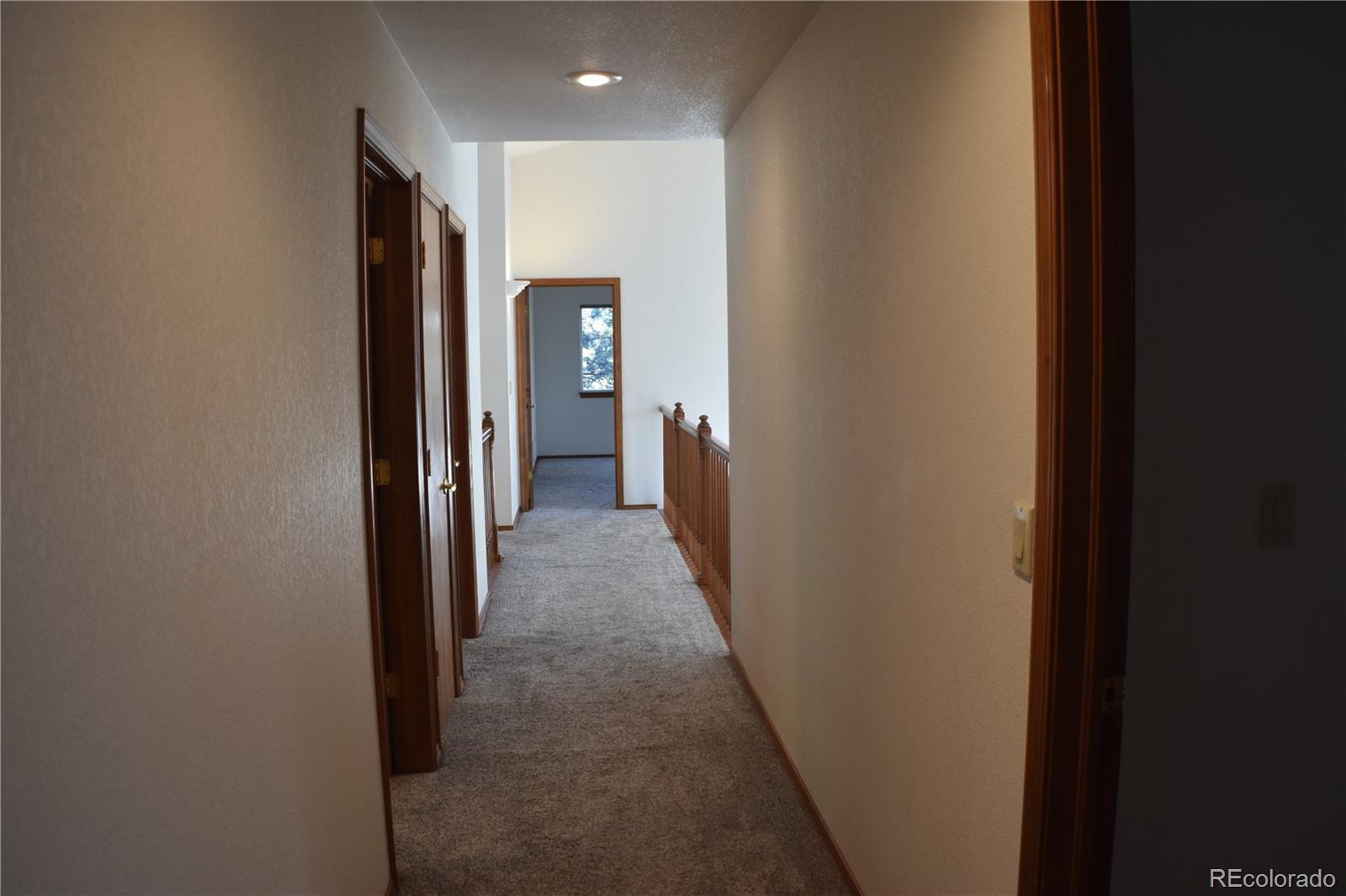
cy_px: 448
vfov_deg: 34.2
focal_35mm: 39
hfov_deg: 49.6
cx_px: 673
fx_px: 1458
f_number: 4
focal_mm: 26
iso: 450
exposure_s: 1/60
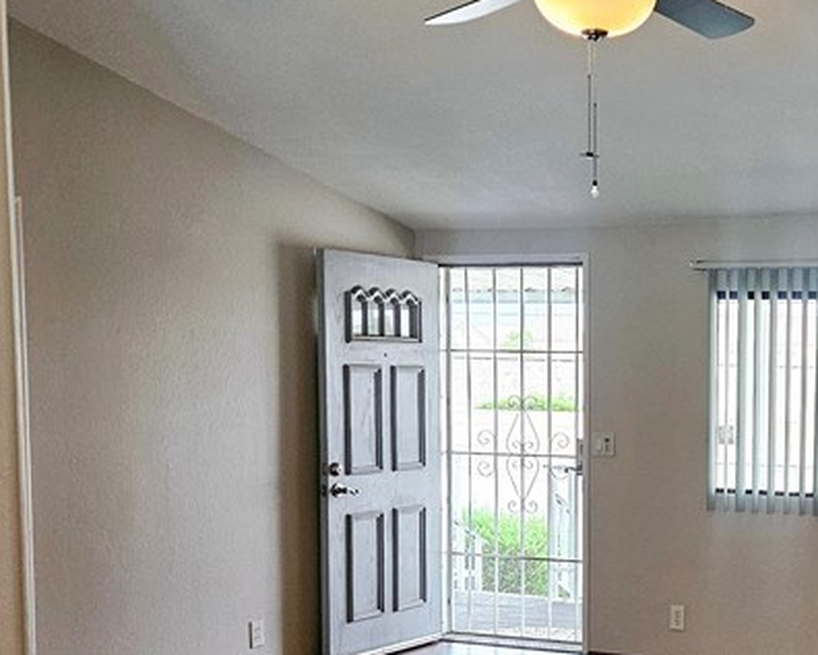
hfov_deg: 31.0
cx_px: 731
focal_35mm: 58
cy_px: 498
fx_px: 1405
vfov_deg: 25.9
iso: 250
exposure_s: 1/120
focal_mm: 5.4
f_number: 1.8
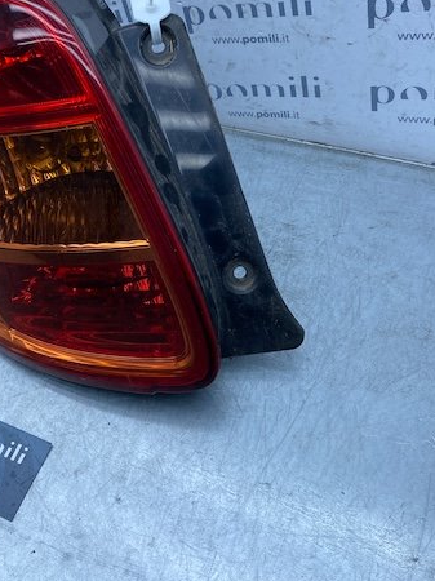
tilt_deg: -51.6
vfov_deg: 50.0
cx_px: 129
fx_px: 621
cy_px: 256
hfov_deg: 38.0
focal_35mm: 37
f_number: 1.8
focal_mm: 4.25
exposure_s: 1/973
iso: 32
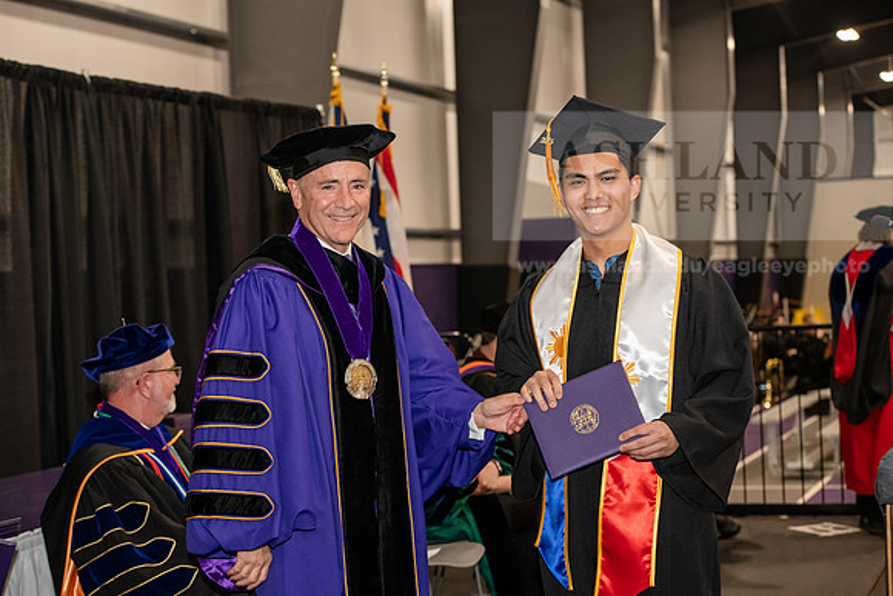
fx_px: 1737
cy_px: 298
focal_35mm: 70
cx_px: 446
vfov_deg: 19.5
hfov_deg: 28.8
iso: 2500
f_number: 5
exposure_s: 1/200
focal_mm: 70
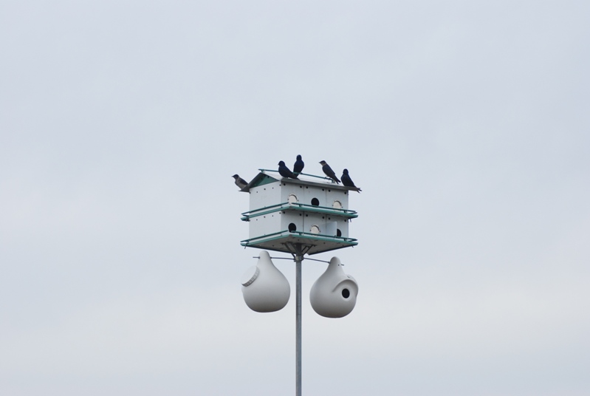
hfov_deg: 14.4
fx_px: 2340
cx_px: 295
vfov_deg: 9.7
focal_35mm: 142
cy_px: 198
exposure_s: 1/640
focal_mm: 95
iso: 400
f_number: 6.3
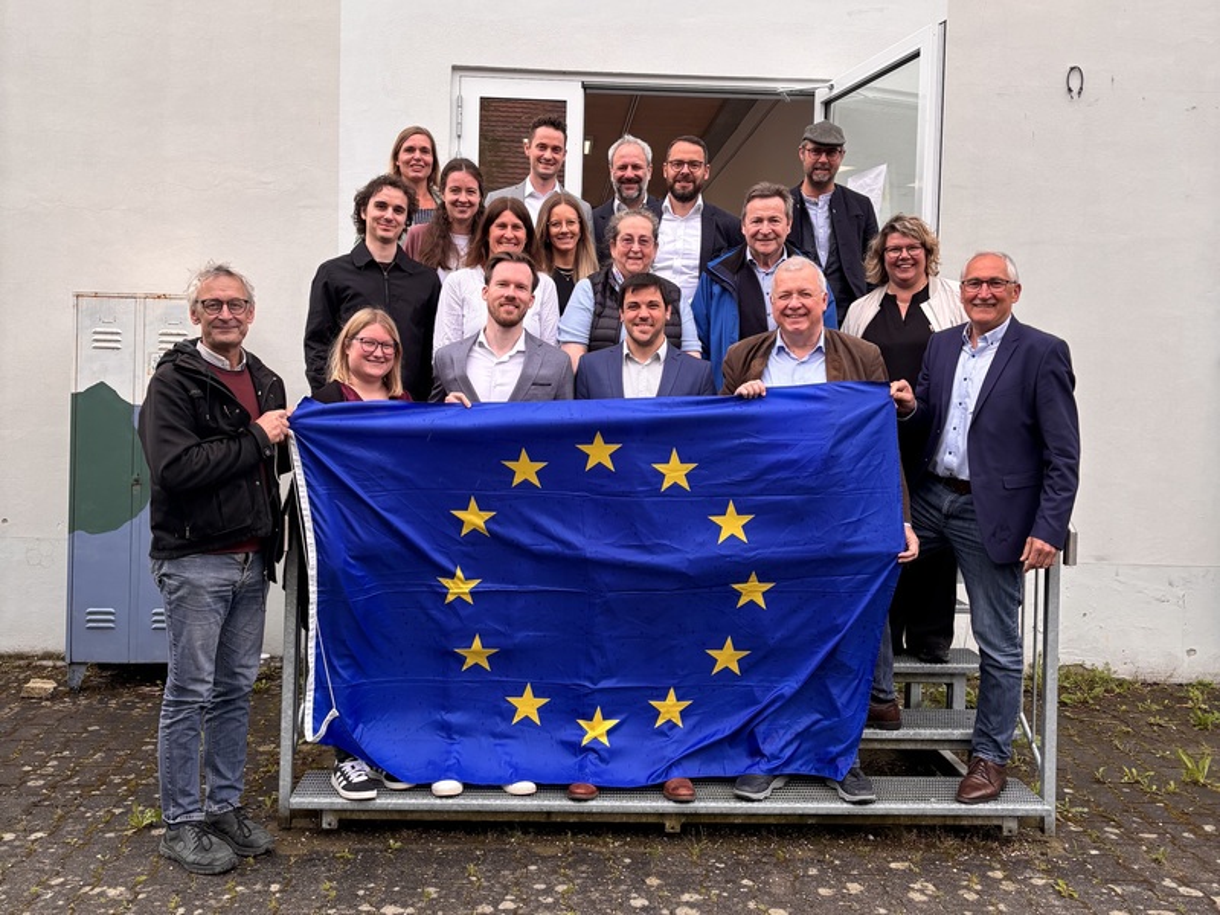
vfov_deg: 53.1
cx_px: 610
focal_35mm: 26
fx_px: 916
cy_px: 458
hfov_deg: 67.3
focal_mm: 5.96
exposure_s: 1/464
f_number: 1.6
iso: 50
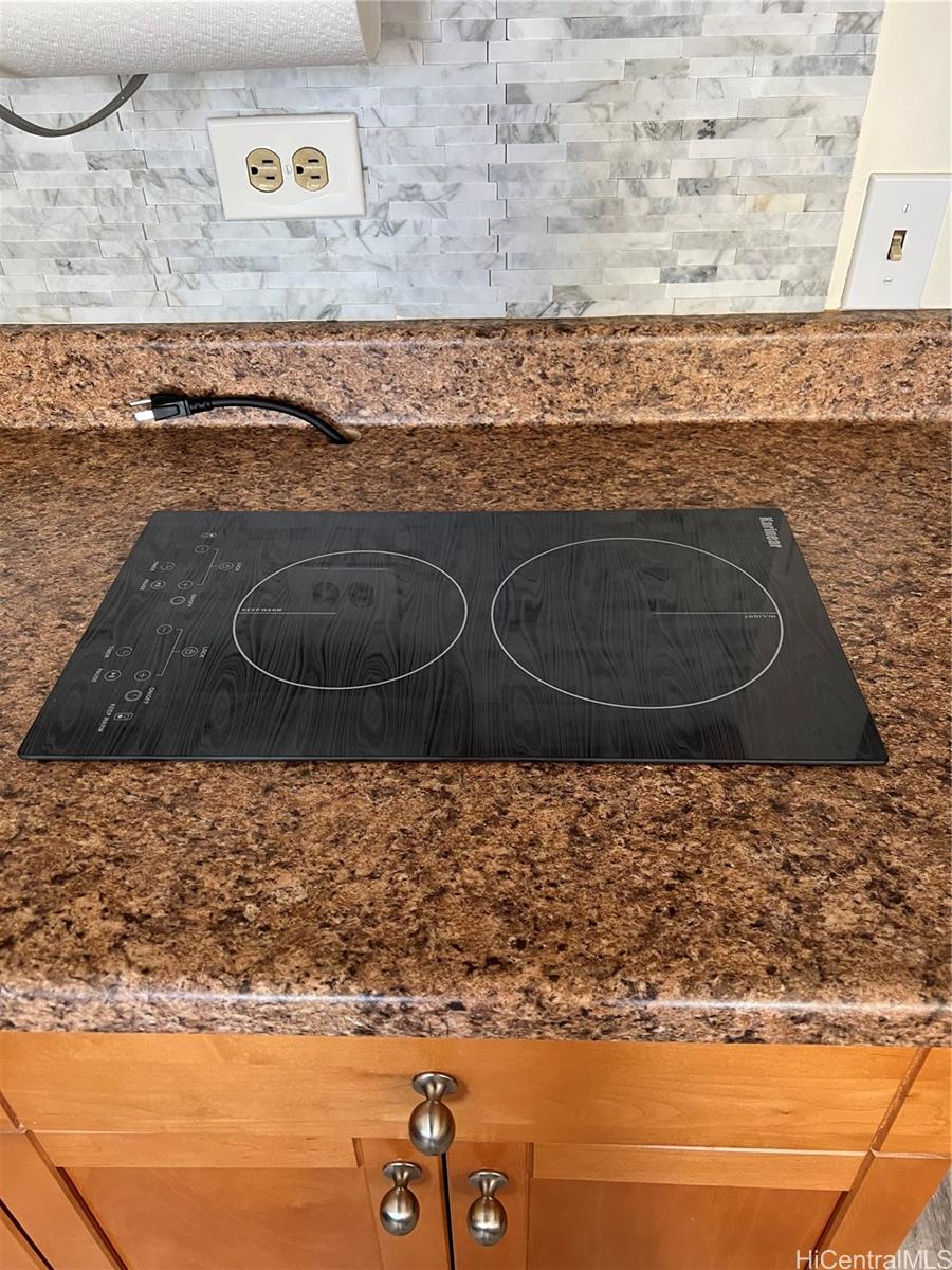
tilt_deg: -39.1
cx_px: 476
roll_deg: +2.2
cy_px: 635
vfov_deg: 67.3
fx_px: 953
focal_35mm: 26
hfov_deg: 53.1
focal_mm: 5.7
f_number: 1.5
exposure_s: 1/71
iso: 125
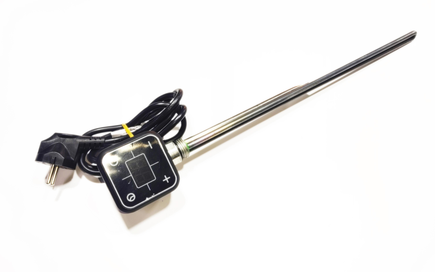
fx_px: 332
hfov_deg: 66.5
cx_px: 215
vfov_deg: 44.5
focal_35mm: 28
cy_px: 134
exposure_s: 1/50
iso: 201
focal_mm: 4.74
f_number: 1.79
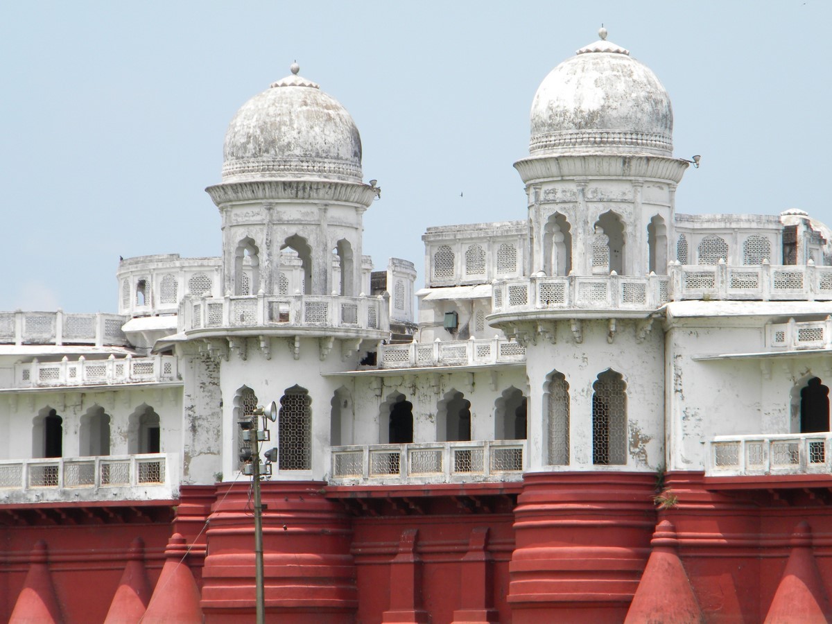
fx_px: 4639
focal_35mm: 193
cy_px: 312
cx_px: 416
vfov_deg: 7.7
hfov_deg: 10.2
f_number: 5.2
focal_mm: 34.9
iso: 80
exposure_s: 1/450
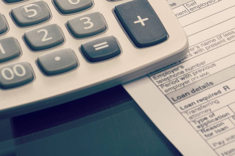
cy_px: -44
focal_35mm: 230
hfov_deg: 8.8
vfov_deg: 5.9
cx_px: 297
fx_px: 1501
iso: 100
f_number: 11
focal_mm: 86
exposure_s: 1/250
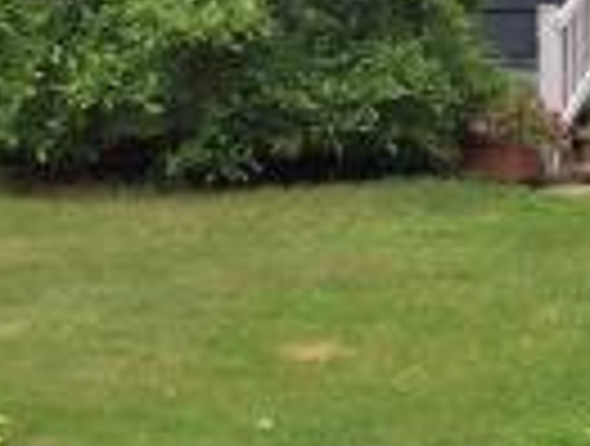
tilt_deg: +0.8
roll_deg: -2.3
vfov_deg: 11.5
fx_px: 2188
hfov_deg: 15.2
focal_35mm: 128
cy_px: -27
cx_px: 545
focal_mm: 4.15
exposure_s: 1/964
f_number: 2.2
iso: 32
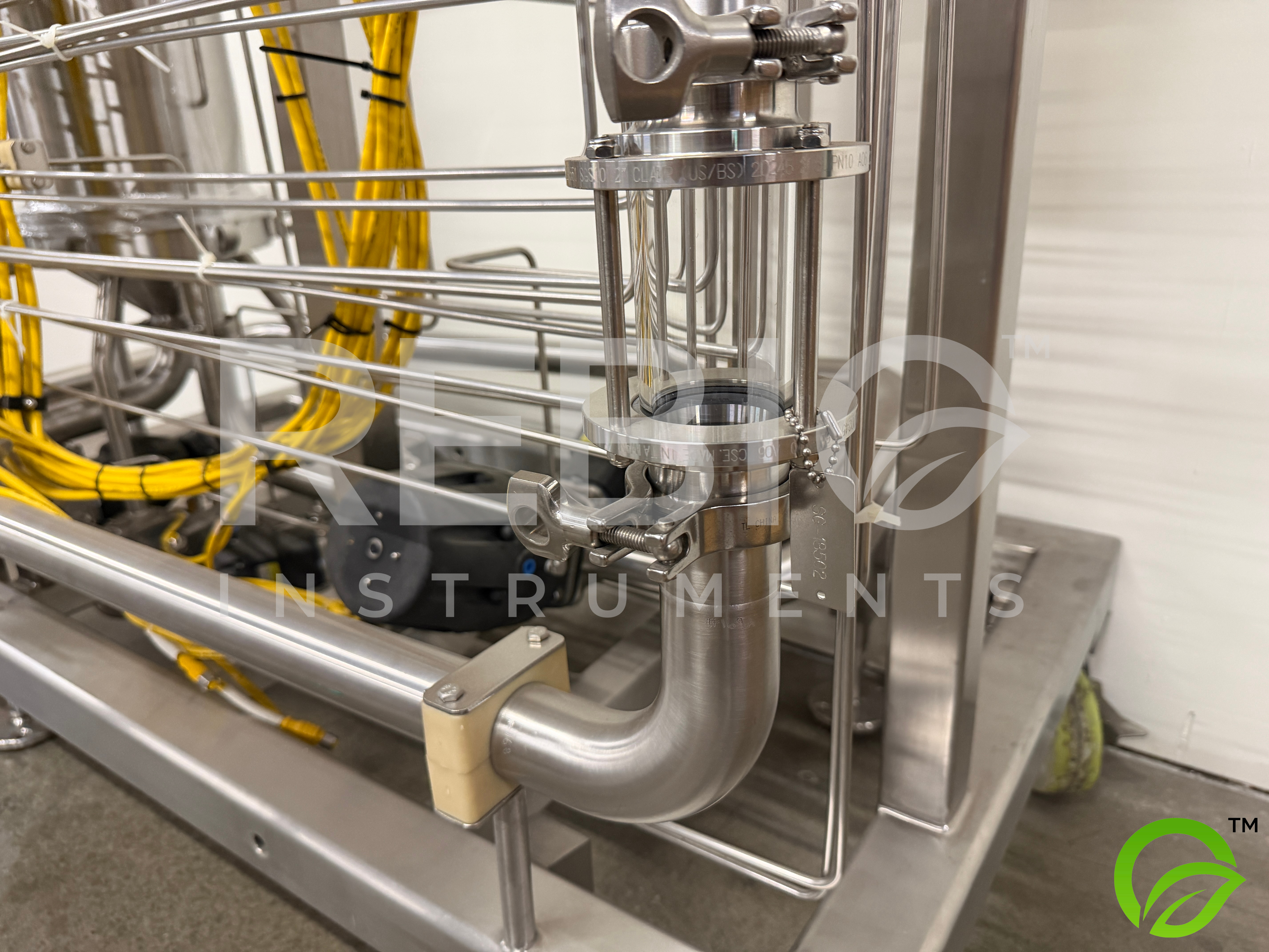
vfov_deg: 56.8
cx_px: 634
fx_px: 880
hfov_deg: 71.6
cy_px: 476
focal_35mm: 24
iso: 320
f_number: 1.78
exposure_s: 1/60
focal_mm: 6.76
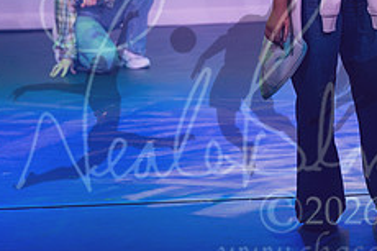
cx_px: 347
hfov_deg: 6.8
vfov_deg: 4.5
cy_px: -7
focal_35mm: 303
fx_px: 3171
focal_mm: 120
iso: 5000
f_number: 4
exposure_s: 1/800
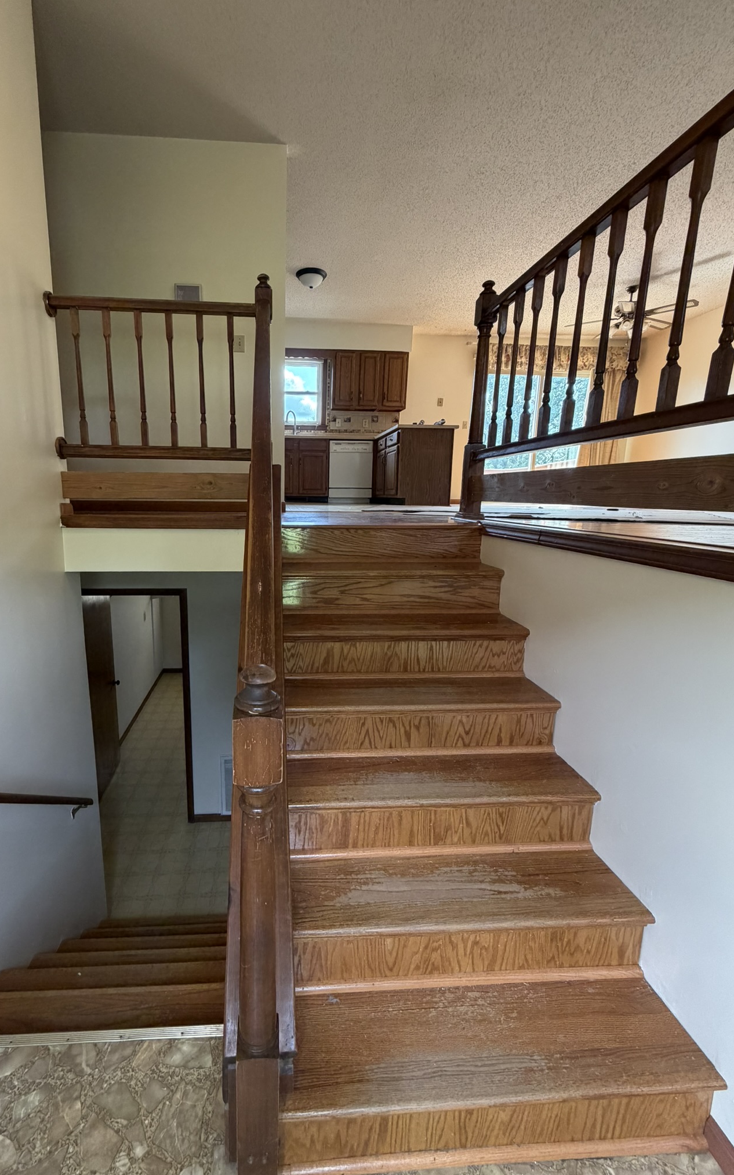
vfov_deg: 101.5
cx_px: 299
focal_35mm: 15
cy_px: 584
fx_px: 480
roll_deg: -1.2
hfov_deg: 74.1
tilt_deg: -10.3
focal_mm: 2.22
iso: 320
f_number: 2.2
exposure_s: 1/120
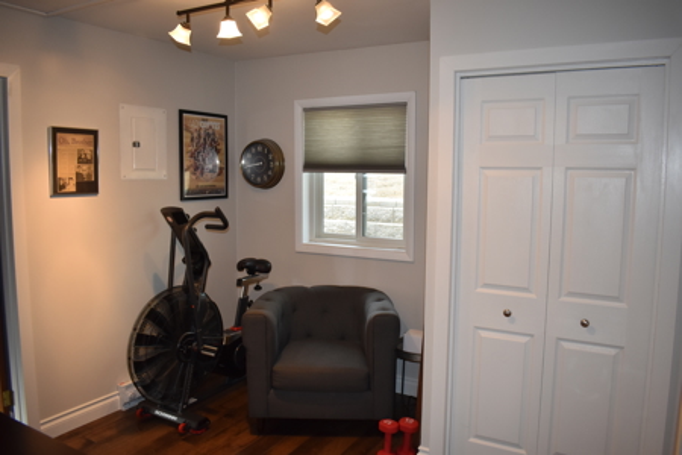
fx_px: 511
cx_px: 341
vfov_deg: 47.9
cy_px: 228
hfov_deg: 67.4
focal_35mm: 27
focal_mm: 18
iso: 800
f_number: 4
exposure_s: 1/60
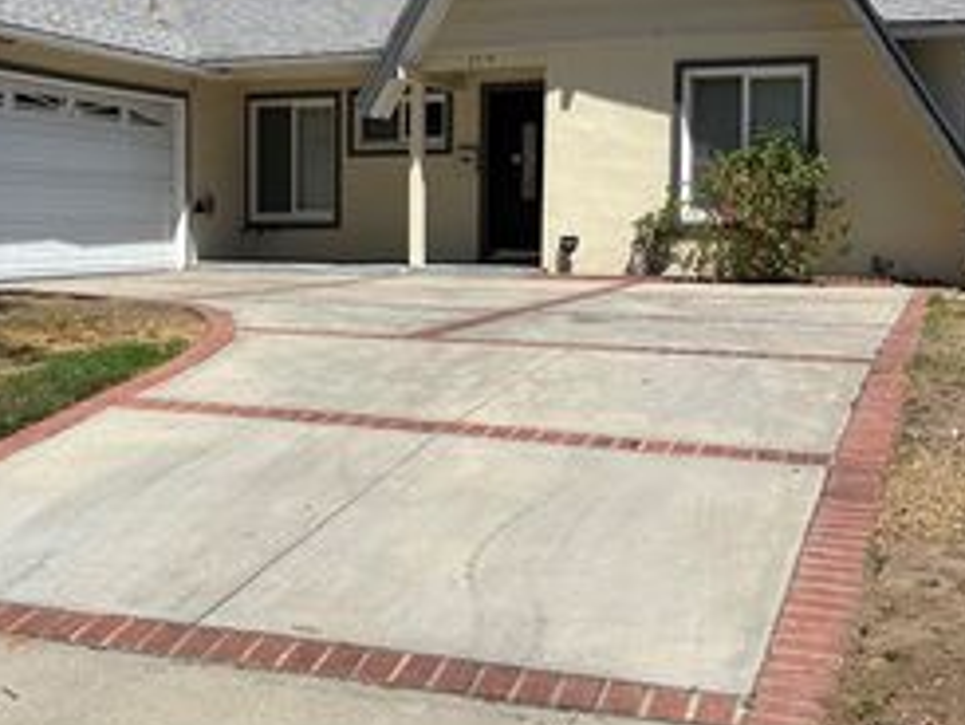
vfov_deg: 27.4
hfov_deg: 35.5
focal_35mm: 53
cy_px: 258
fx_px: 1478
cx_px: 272
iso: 50
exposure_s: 1/5814
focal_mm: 5.96
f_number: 1.6
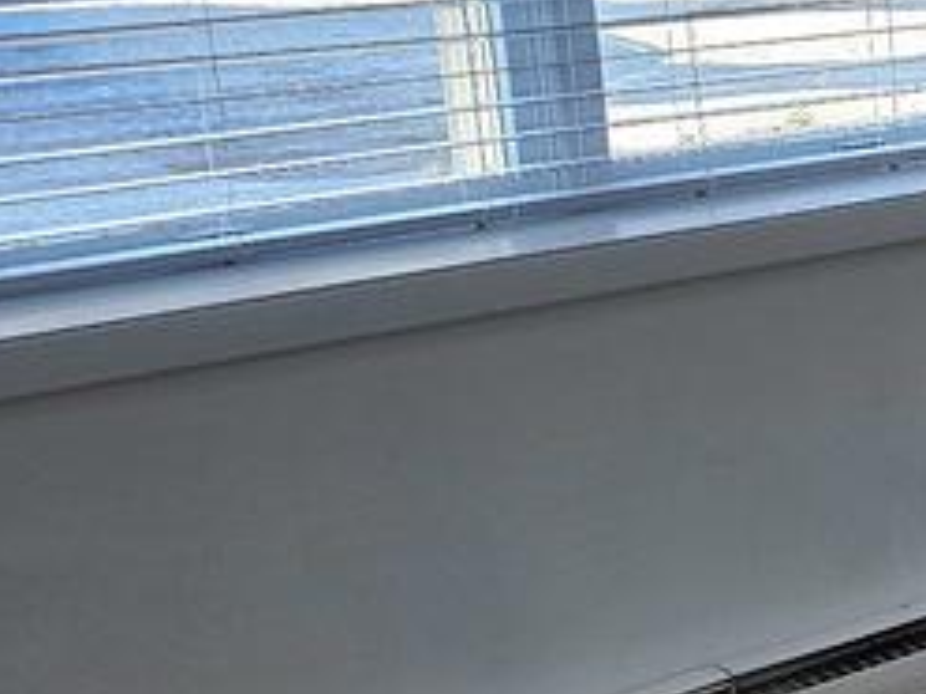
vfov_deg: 15.5
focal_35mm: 95
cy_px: 425
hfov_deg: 16.1
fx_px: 2541
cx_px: 1841
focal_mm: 6.3
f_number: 1.7
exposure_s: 1/120
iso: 200
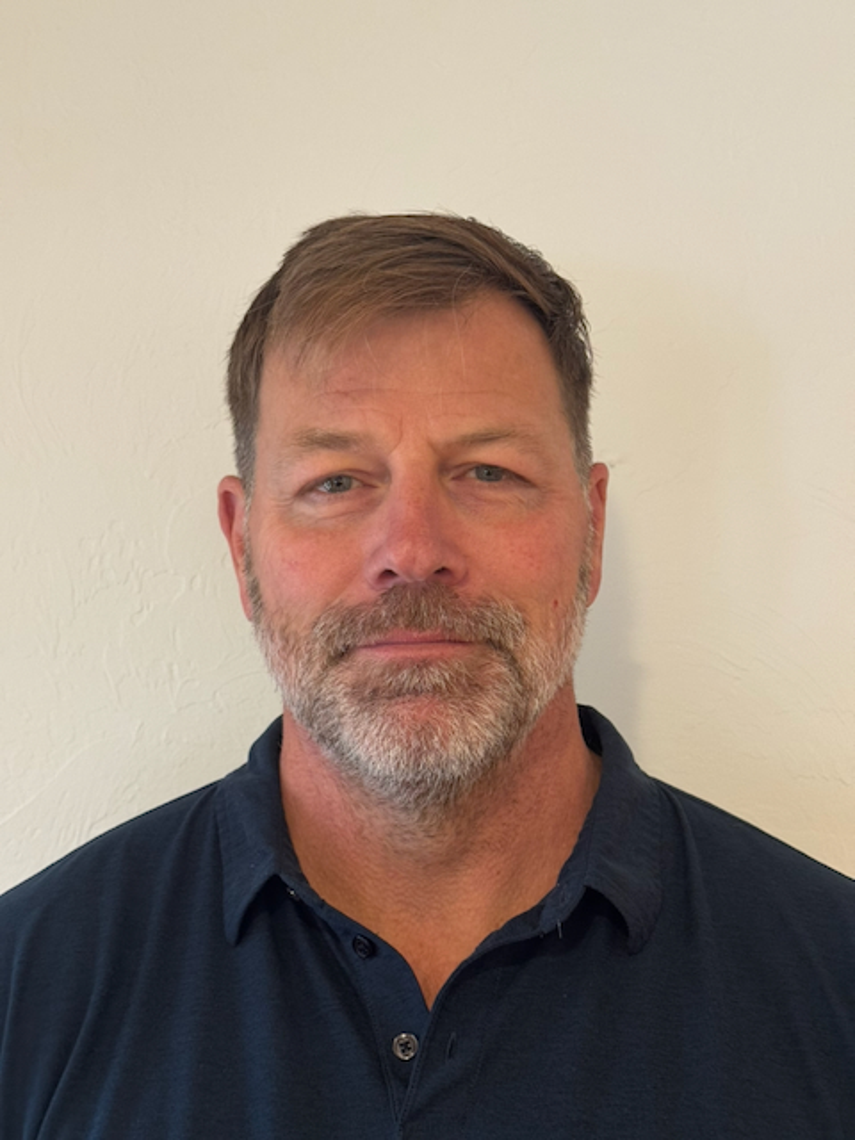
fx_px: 1581
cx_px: 428
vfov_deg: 39.7
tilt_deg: +3.5
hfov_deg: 30.3
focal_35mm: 48
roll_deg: +0.4
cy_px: 570
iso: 400
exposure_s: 1/40
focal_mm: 6.76
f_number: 1.78
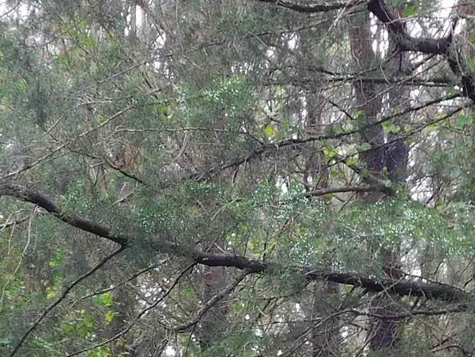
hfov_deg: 13.1
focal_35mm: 151
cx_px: 235
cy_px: 343
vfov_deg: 9.8
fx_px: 2072
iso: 125
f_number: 3.5
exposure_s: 1/40
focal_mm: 6.3
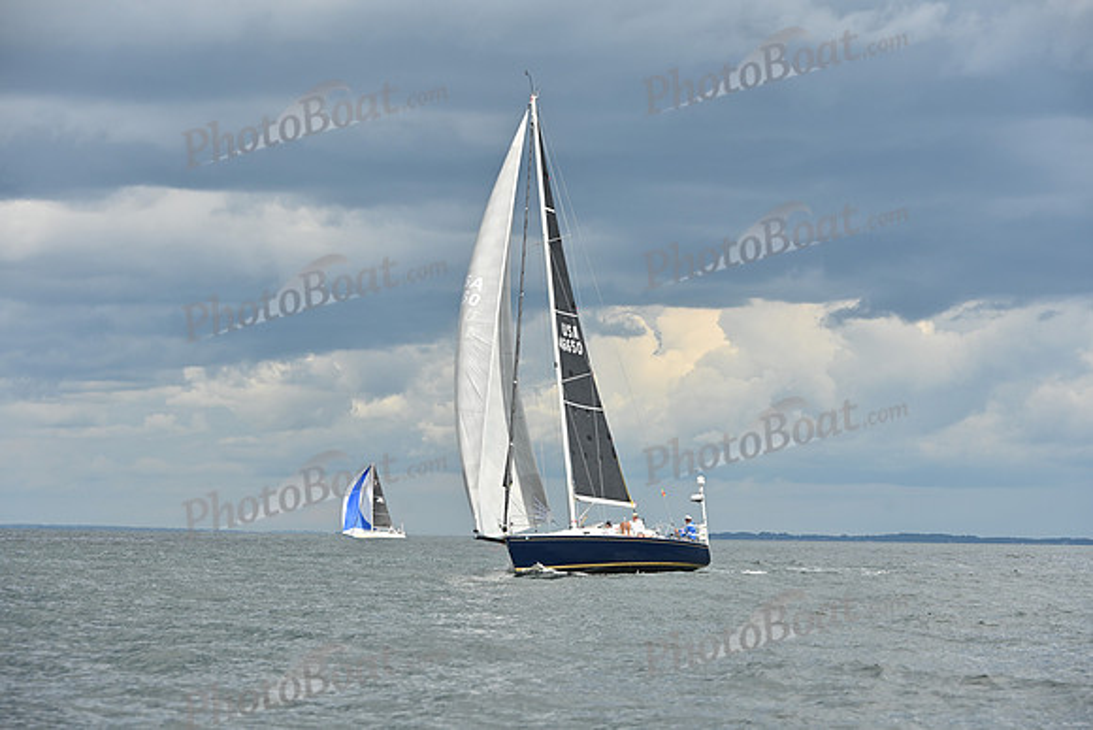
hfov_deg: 19.5
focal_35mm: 105
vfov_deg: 13.0
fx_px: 3189
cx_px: 546
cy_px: 365
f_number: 6.3
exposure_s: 1/800
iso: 250
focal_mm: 105
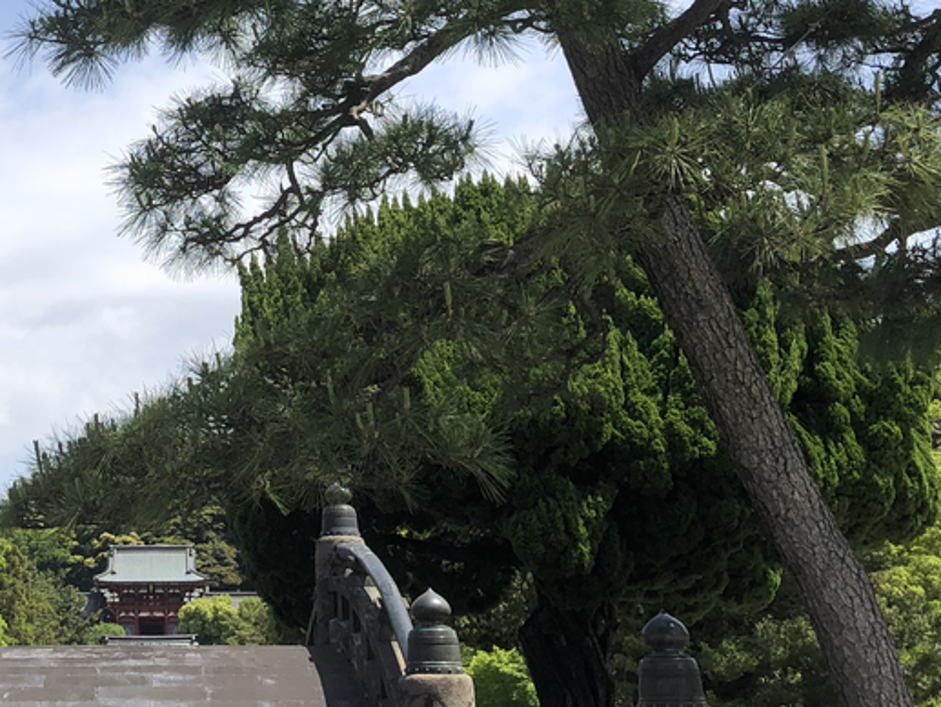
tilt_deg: +21.7
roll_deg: +0.9
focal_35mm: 65
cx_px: 175
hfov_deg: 29.1
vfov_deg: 22.0
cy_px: 56
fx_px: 1767
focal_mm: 3.99
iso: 20
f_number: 1.8
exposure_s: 1/1779
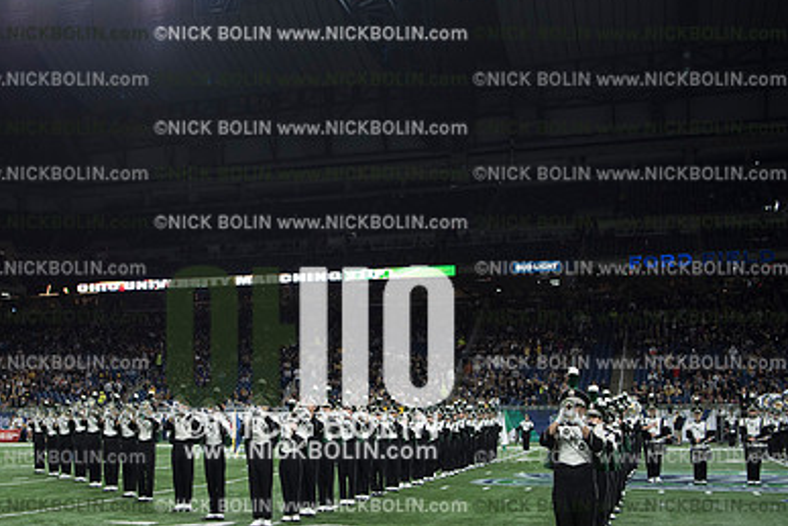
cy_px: 364
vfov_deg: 27.8
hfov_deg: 40.9
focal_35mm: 48
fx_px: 1051
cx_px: 309
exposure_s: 1/1250
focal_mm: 32
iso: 1250
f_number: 2.8
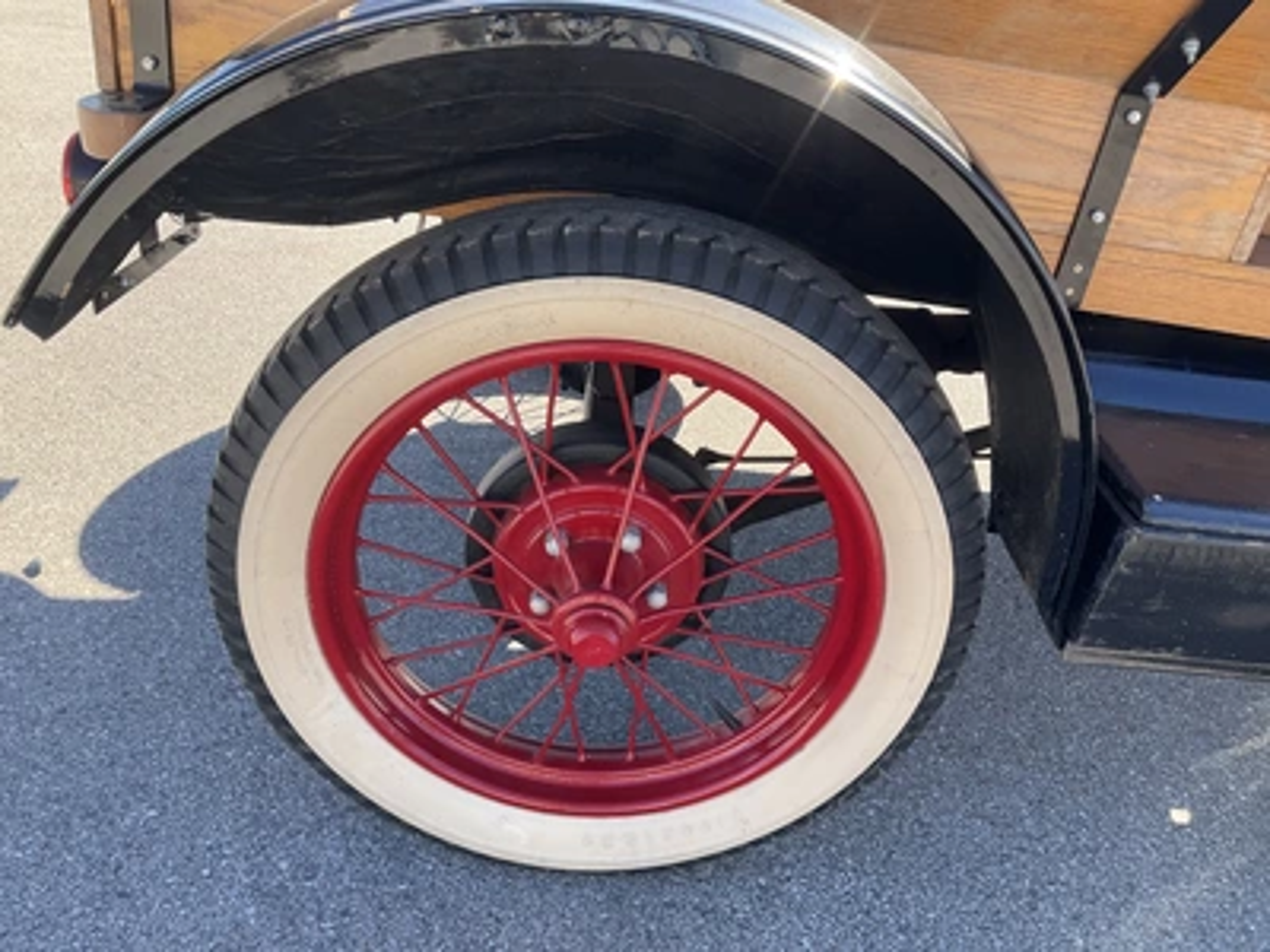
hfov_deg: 61.7
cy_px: 476
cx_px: 635
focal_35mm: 29
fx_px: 1064
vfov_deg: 48.2
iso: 25
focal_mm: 3
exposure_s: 1/268
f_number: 1.8
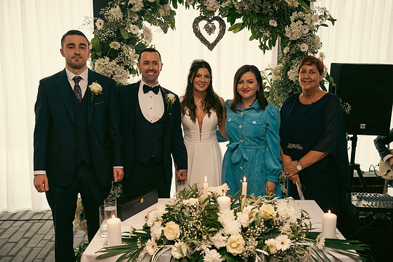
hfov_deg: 55.8
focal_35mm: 34
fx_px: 371
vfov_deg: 38.9
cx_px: 196
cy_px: 131
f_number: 3.5
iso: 640
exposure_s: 1/160
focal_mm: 34
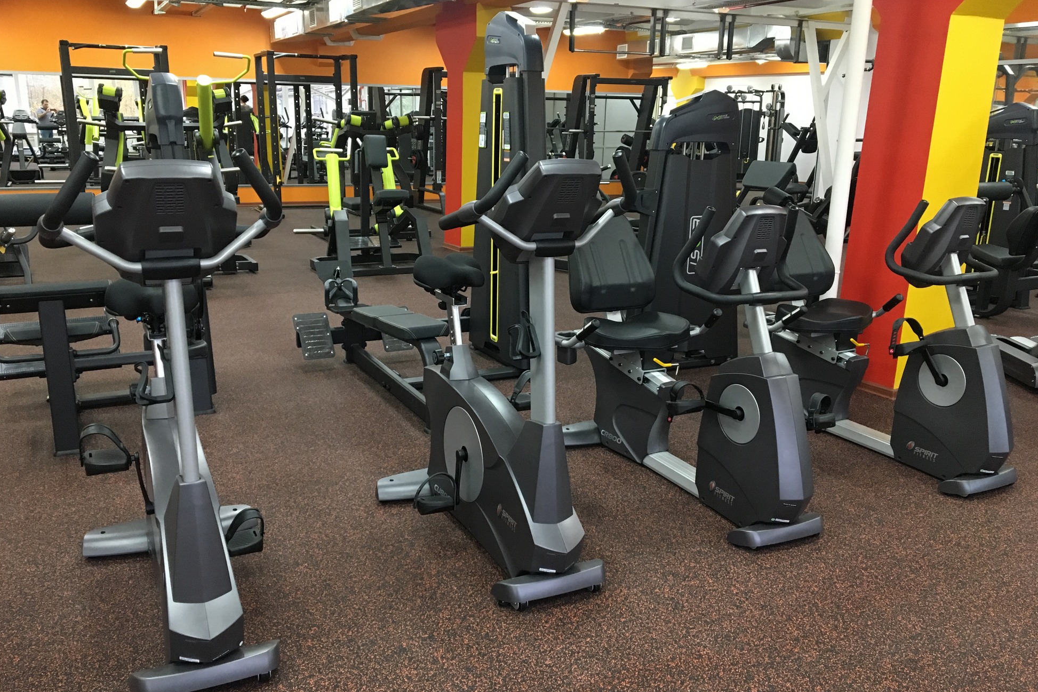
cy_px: 365
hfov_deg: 60.3
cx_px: 512
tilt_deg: -15.1
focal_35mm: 31
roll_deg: -1.2
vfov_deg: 42.3
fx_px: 894
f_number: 2.2
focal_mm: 4.15
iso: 200
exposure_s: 1/33
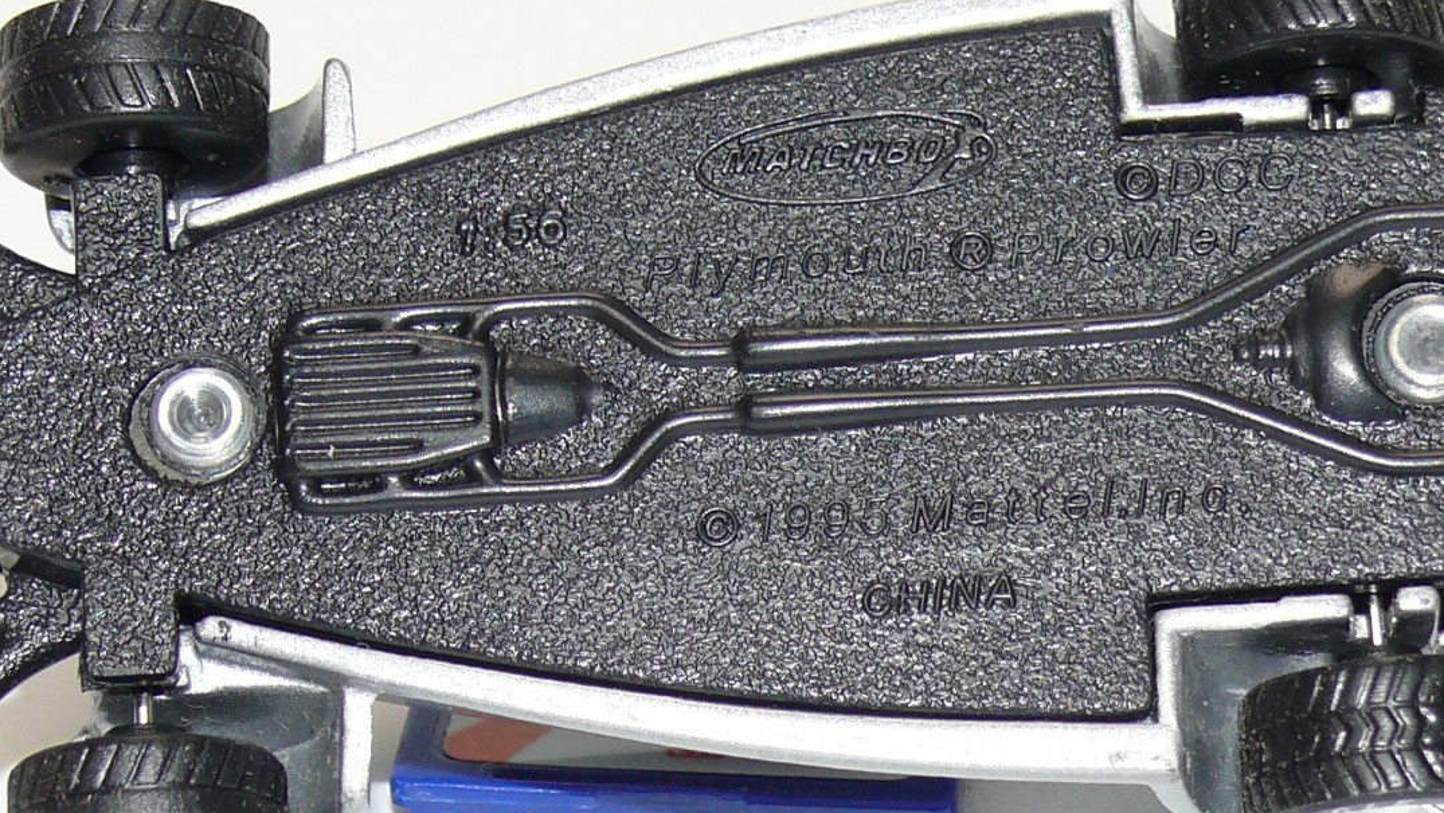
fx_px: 6395
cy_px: 417
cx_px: 729
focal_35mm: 167
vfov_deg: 7.3
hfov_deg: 12.9
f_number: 4
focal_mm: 13.4
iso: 100
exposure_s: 1/30
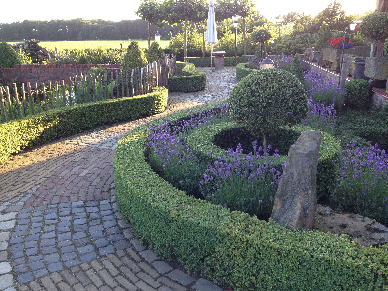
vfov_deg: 40.7
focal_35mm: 35
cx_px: 194
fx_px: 392
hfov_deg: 52.6
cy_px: 146
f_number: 2.4
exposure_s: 1/120
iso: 64
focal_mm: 4.28
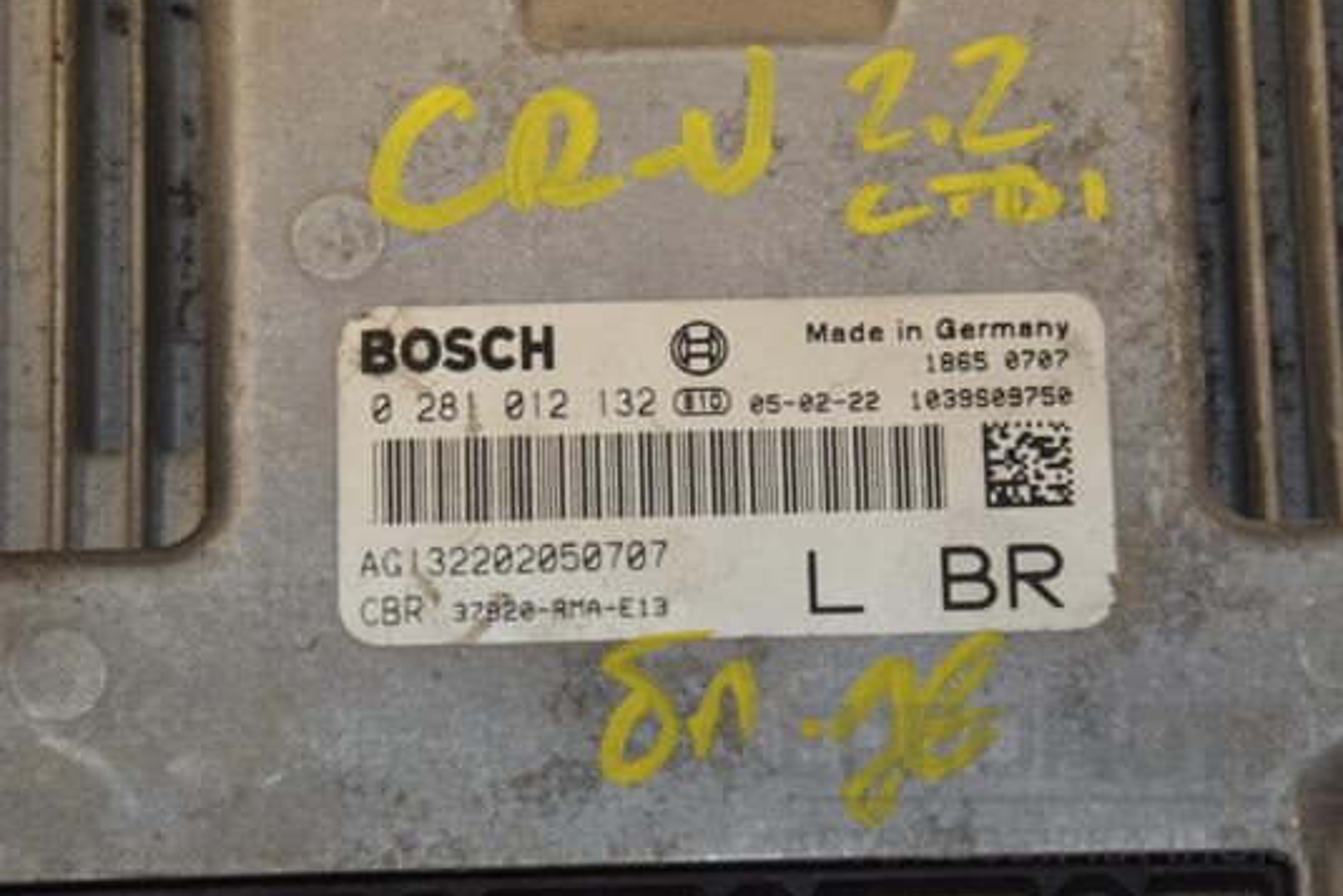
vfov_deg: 7.8
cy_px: 407
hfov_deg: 11.6
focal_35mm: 177
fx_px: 6588
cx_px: 733
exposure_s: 1/200
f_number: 10
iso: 800
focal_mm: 105
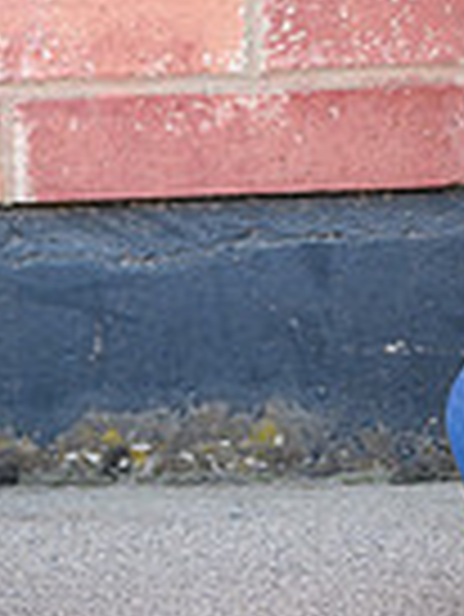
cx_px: 680
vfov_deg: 4.0
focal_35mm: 489
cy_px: -45
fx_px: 8726
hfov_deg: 3.0
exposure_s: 1/320
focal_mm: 120
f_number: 2.8
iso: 100
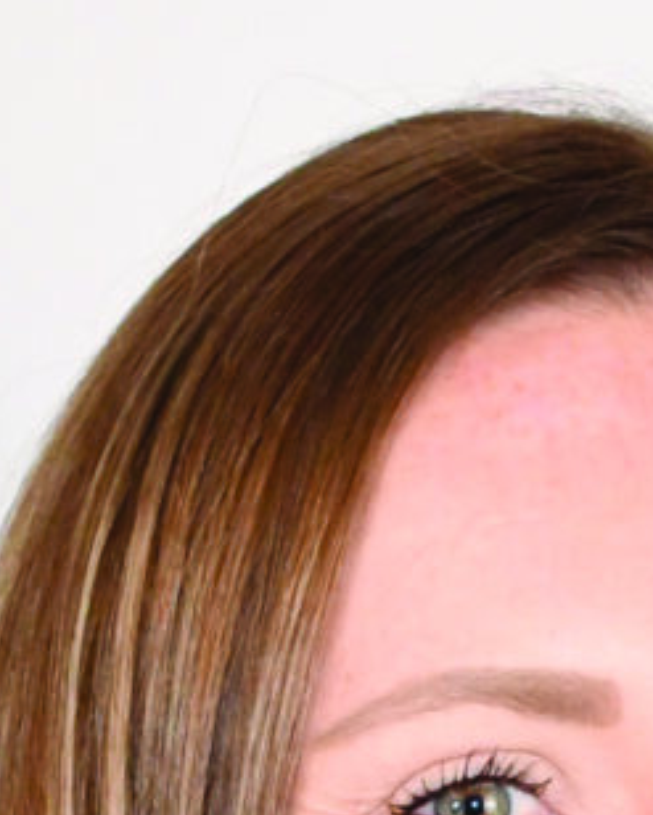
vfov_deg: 6.2
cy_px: 1449
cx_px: 603
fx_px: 7333
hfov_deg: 5.1
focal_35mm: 304
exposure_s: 1/250
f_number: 4
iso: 1000
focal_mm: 26
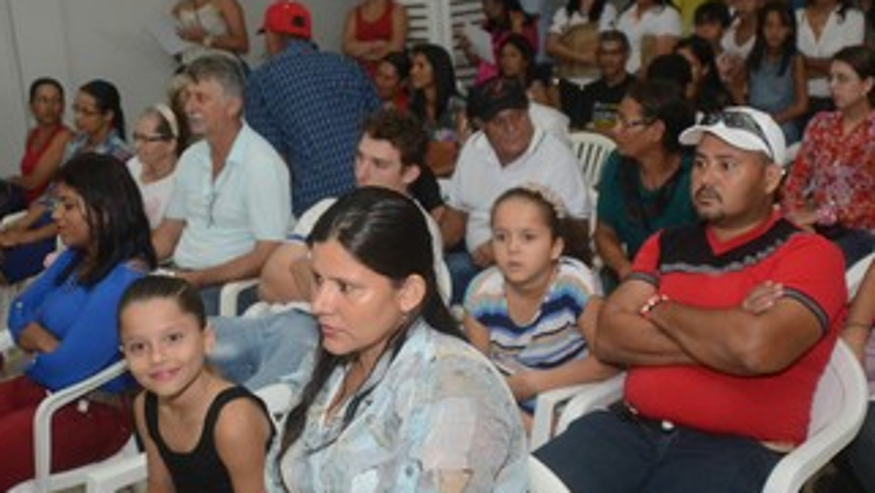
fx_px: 1021
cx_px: 423
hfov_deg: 46.4
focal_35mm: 44
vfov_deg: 27.1
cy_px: 289
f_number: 3.5
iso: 1600
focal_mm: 20
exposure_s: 1/125
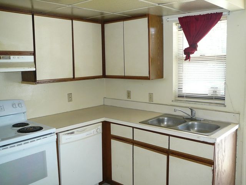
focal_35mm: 35
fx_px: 249
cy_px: 92
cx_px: 123
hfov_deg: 52.6
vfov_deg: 40.7
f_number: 2.8
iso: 100
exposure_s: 1/50
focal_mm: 5.2
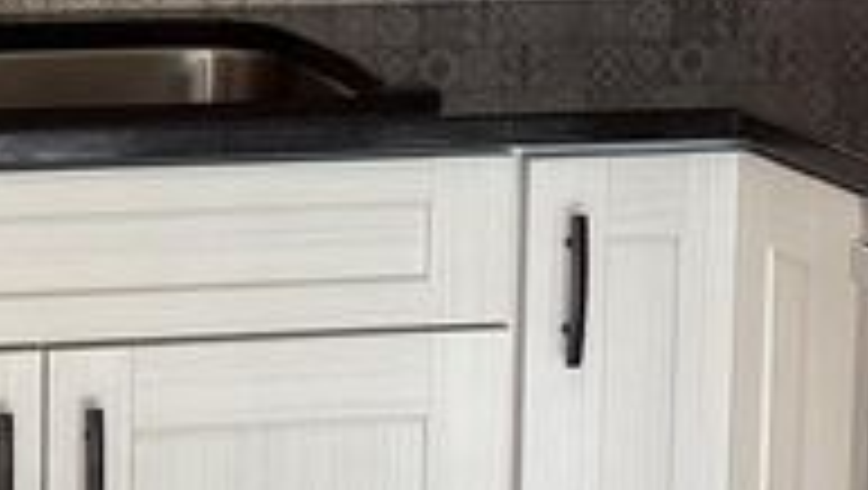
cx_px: 18
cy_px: -58
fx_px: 2580
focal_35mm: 112
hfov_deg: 18.6
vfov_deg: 10.7
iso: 64
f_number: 2.4
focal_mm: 3.3
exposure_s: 1/60
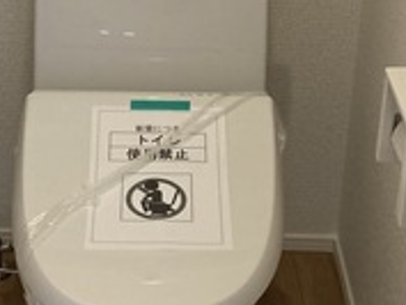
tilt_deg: -27.1
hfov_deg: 19.4
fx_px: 1185
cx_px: 167
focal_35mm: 101
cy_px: 122
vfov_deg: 14.7
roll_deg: -1.6
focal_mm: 3.99
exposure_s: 1/105
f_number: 1.8
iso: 80
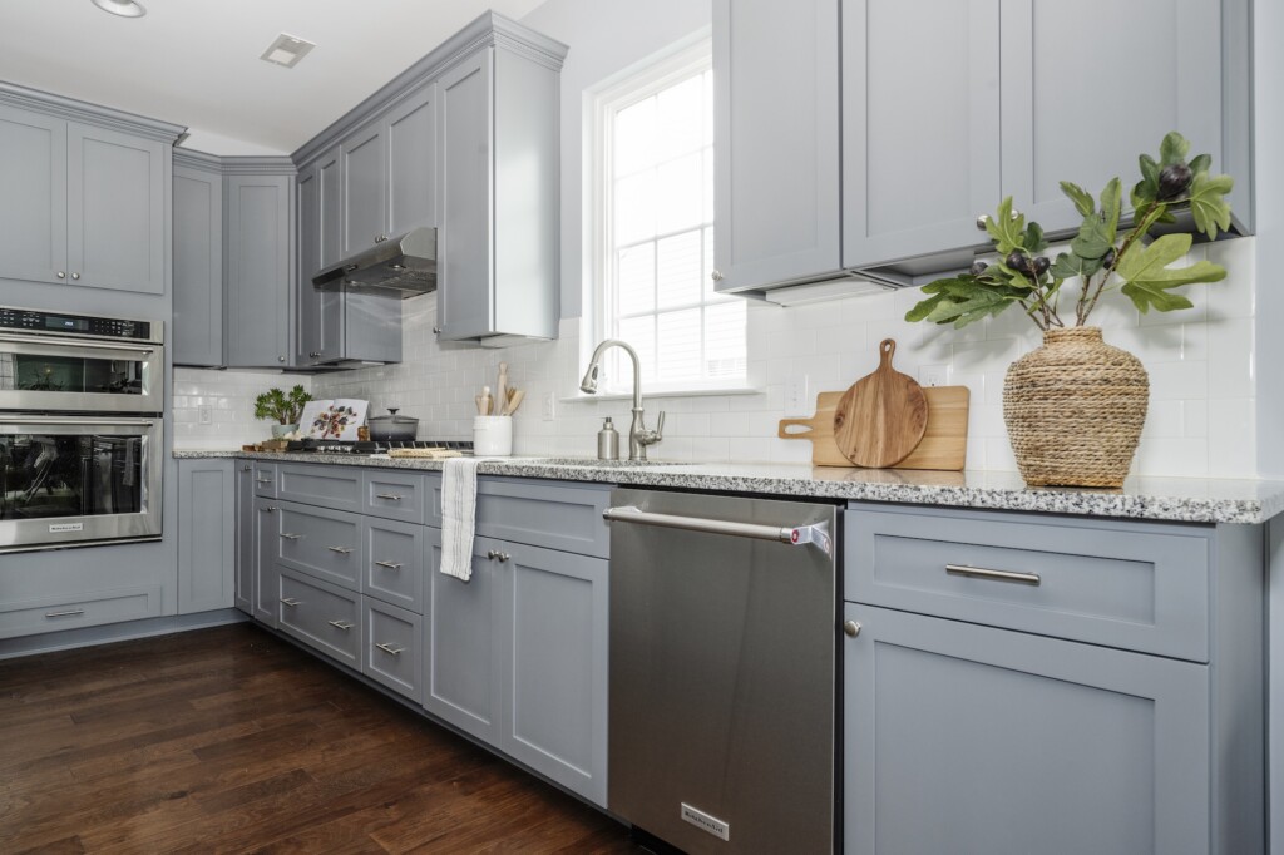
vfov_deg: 61.9
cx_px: 642
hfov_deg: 84.0
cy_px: 428
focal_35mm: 20
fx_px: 713
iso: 400
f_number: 10
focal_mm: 20
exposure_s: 1/2.5
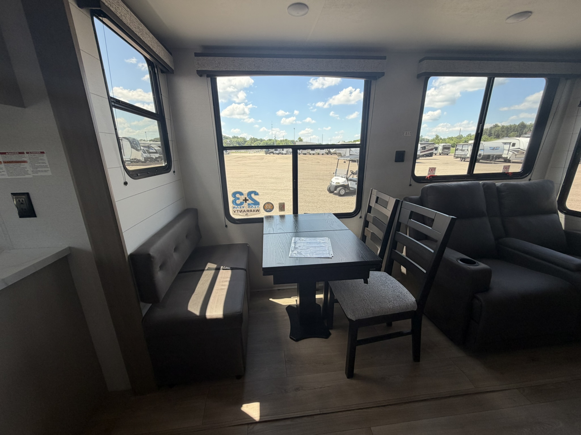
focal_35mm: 14
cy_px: 218
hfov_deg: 102.1
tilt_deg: -16.5
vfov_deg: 85.7
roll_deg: -0.5
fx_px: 235
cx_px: 290
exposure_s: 1/121
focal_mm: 2.22
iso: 50
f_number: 2.2
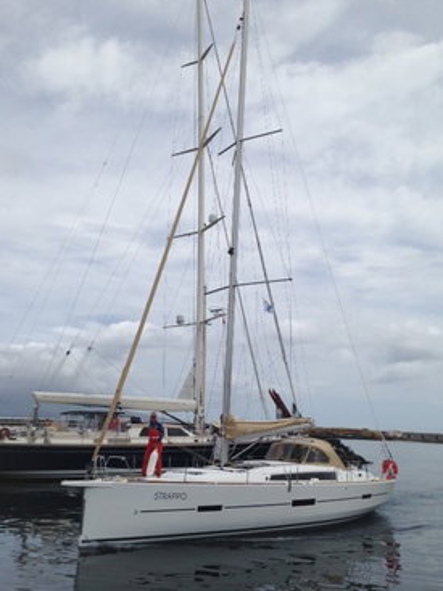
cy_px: 311
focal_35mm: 36
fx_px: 615
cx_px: 229
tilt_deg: +9.9
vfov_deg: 51.3
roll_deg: -3.5
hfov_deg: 39.6
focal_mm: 4.12
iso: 50
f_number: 2.4
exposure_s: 1/3876
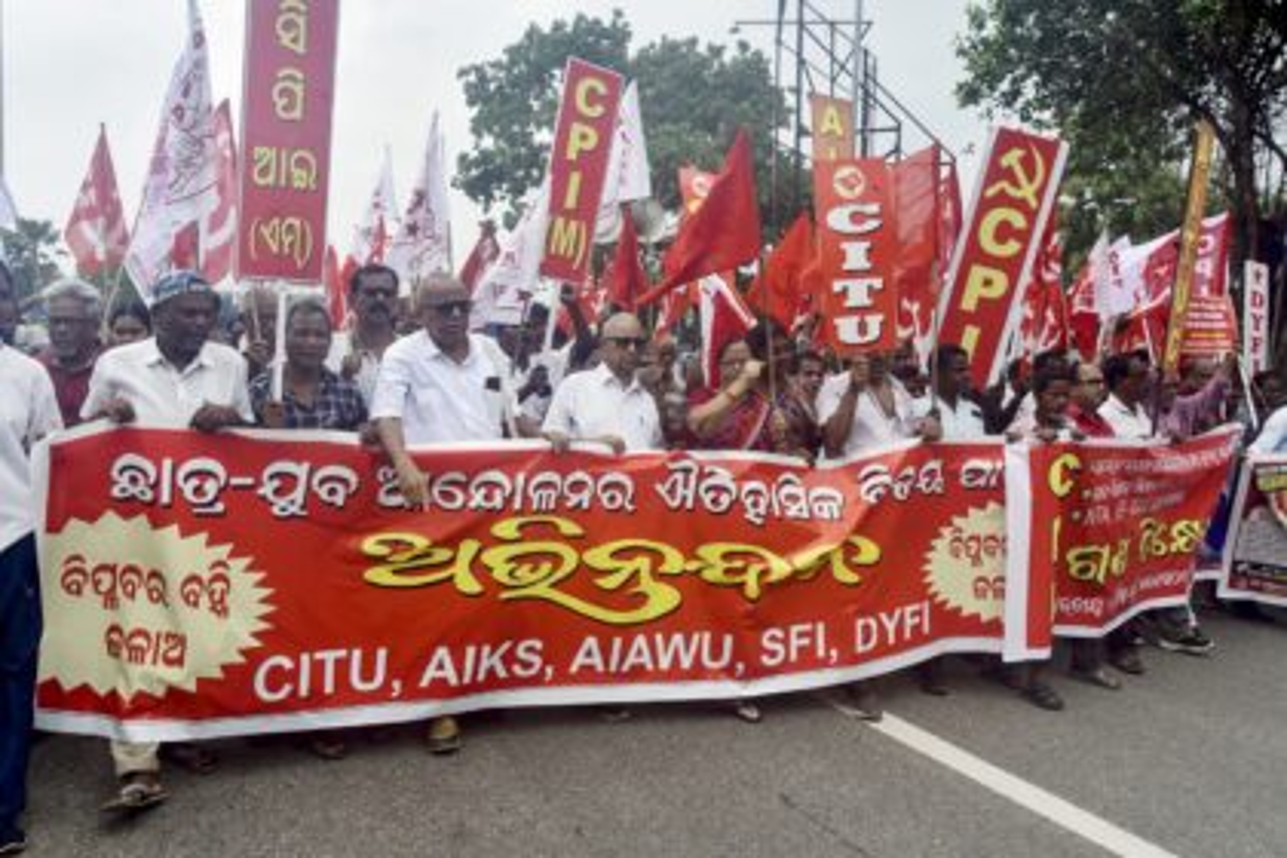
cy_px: 429
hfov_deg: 73.7
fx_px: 858
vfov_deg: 53.1
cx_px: 644
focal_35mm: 24
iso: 500
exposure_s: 1/1000
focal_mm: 24
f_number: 7.1
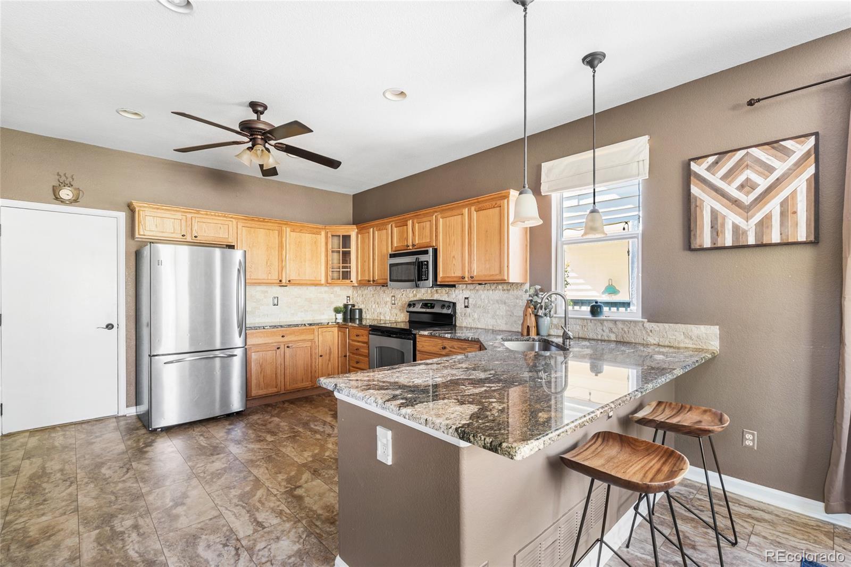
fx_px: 378
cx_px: 426
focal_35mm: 16
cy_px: 284
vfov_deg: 73.7
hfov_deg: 96.7
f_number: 8
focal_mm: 16
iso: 125
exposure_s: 2
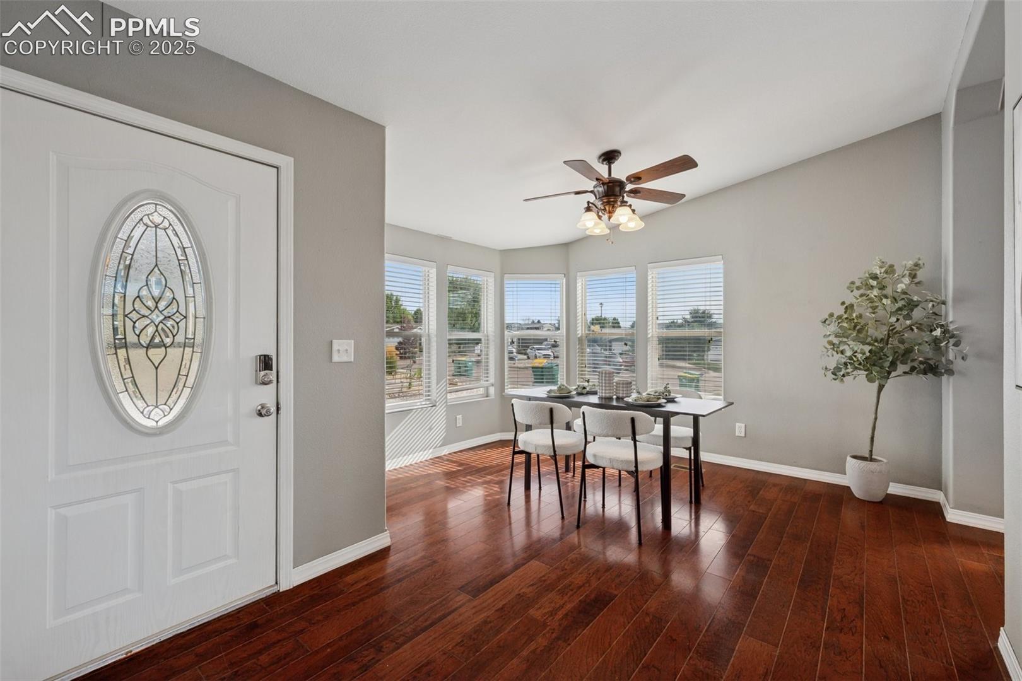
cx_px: 511
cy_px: 340
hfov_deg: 100.4
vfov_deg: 77.3
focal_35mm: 15
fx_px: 426
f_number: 11
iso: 800
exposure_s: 1/125
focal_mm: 15
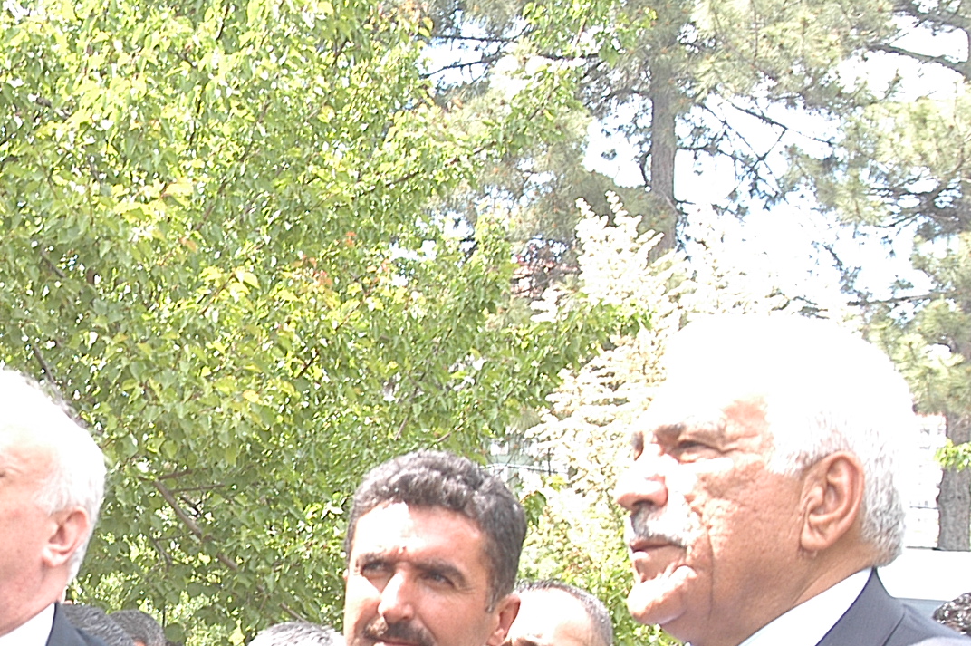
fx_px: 2722
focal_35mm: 101
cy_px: 579
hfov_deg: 19.7
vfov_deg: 13.4
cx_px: 22
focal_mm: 24
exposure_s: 1/125
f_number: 5.6
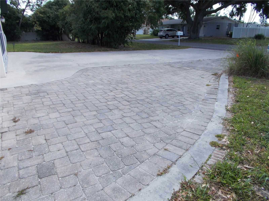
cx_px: 134
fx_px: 202
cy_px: 100
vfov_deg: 53.1
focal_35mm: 26
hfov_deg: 67.3
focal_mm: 4.6
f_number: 3.2
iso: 80
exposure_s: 1/500
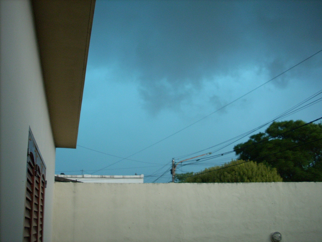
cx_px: 161
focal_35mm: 37
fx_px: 344
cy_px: 121
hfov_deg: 50.1
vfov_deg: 38.7
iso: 183
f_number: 2.8
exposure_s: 1/30
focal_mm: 6.2
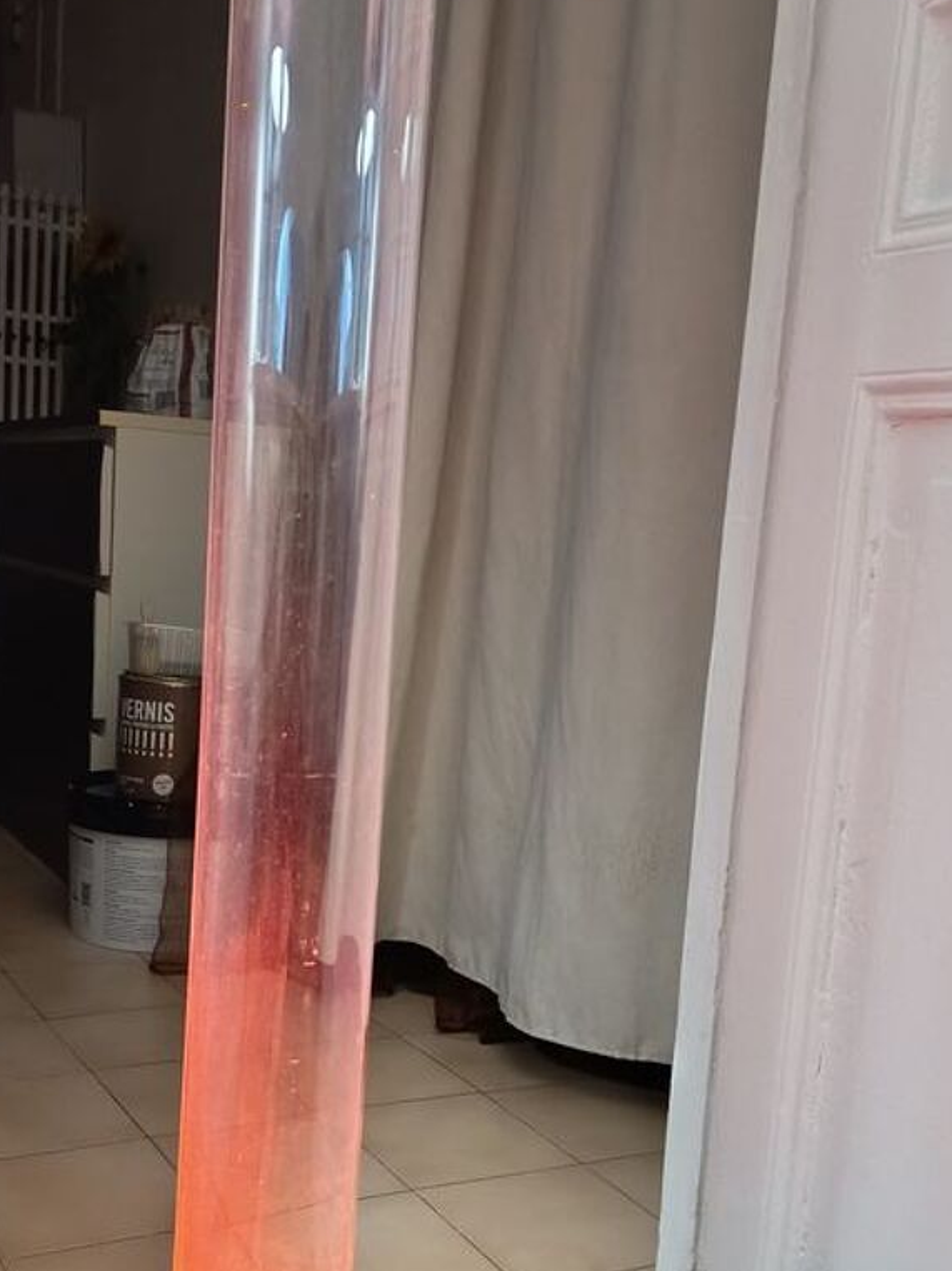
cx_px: 387
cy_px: 766
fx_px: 1541
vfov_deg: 44.6
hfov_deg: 34.2
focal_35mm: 42
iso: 2821
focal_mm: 5.24
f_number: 1.7
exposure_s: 1/16.7
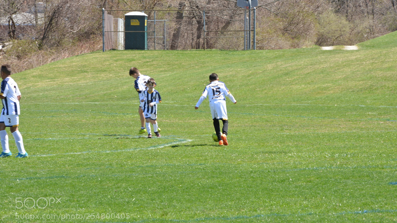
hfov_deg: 10.3
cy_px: 103
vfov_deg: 5.8
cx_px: 199
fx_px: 2211
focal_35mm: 210
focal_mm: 200
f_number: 20
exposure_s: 1/160
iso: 1000
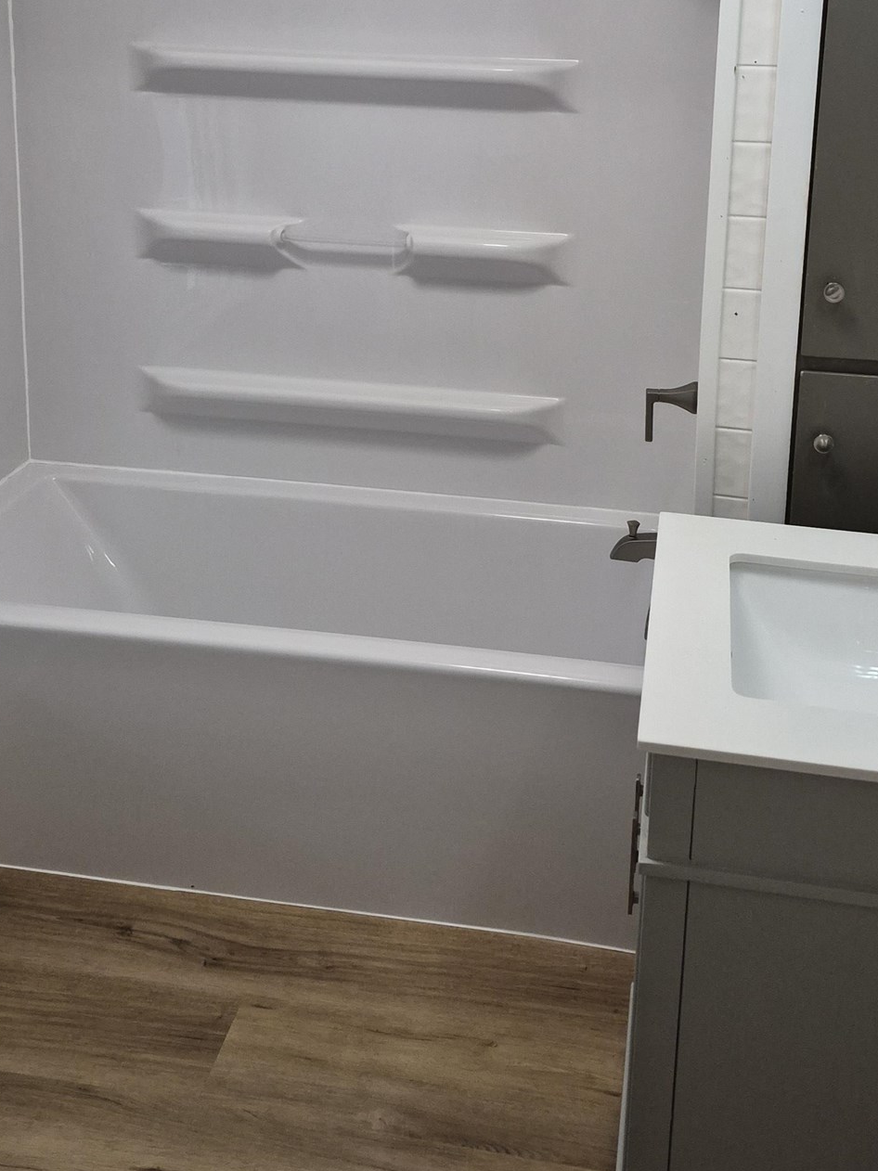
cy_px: 290
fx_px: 1421
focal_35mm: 42
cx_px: 476
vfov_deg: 43.3
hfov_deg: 34.3
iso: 800
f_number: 1.8
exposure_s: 1/120
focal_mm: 5.4
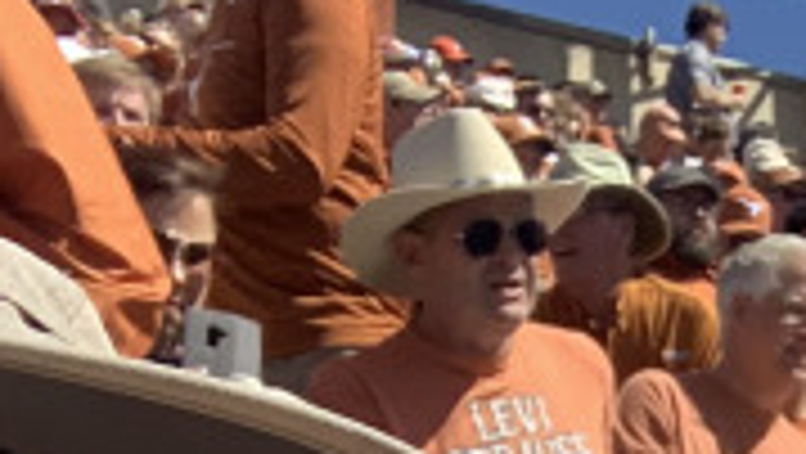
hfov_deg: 13.2
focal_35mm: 156
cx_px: 1099
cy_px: 1326
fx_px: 3337
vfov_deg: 7.0
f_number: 2.2
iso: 16
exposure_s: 1/471
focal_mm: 2.87
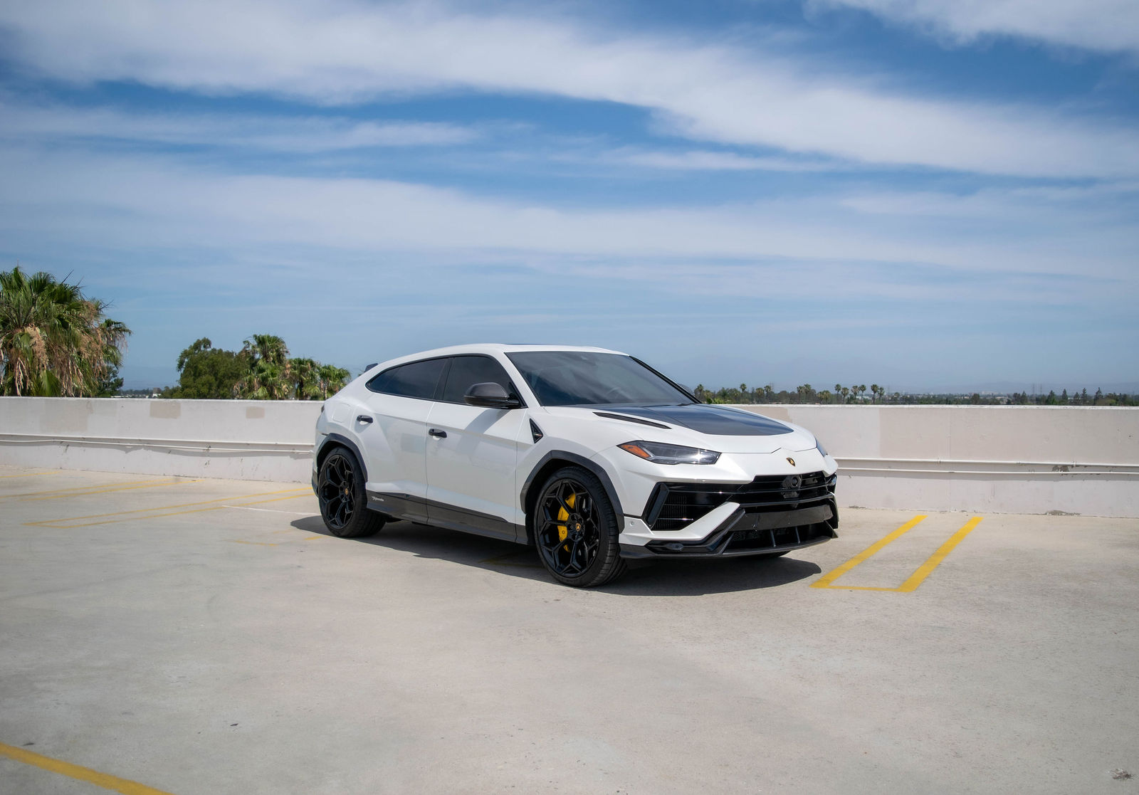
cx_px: 597
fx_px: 1094
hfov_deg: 55.0
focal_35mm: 34
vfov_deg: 40.0
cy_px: 398
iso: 160
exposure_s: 1/4000
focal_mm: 22
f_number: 3.8
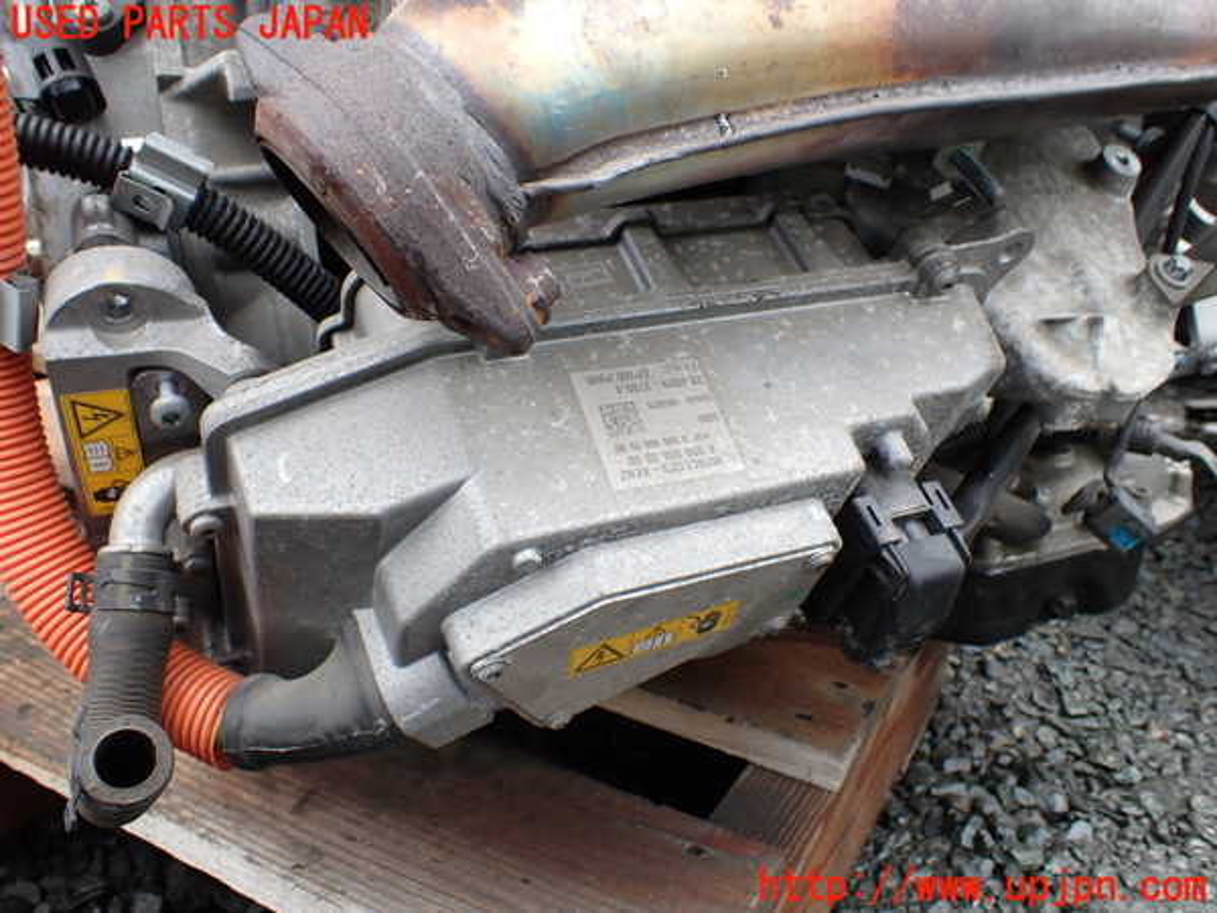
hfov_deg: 60.0
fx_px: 1055
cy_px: 456
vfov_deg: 46.8
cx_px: 608
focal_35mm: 30
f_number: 3.2
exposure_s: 1/125
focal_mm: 5.4
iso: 100
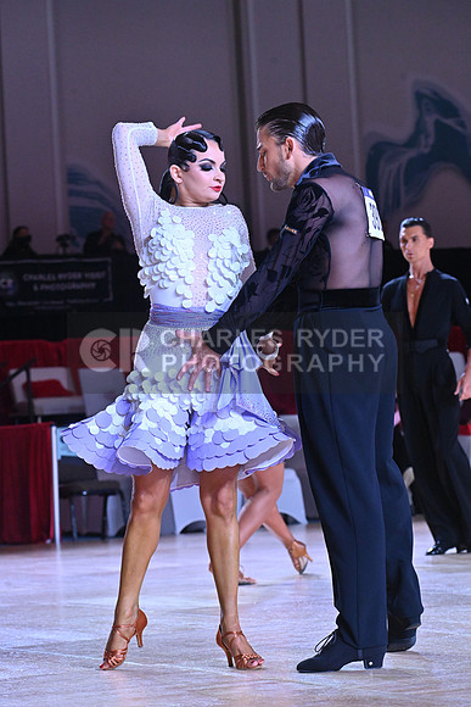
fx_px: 2550
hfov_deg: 10.6
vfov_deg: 15.8
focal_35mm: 130
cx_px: 236
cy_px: 354
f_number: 7.1
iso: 4000
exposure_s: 1/400
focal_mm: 130
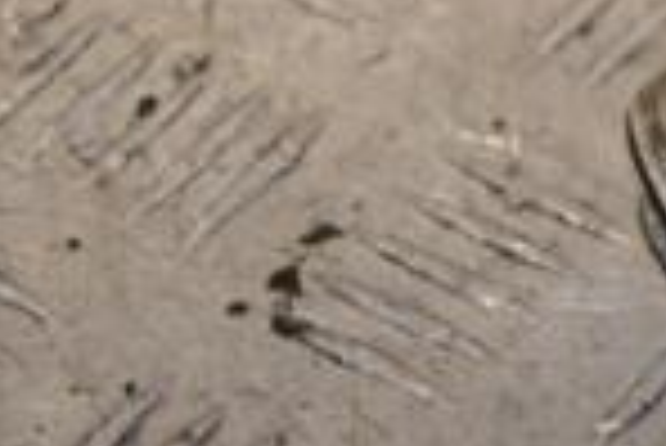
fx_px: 7889
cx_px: 1332
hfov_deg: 4.8
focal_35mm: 426
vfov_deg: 3.2
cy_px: -162
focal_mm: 70
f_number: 5.3
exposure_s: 1/200
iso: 800
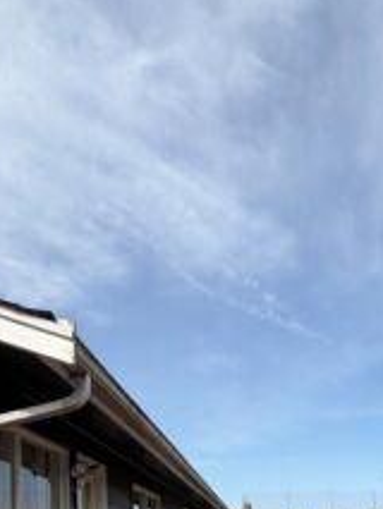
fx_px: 516
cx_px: 299
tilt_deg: +0.0
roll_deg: +0.4
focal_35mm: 35
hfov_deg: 39.3
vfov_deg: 42.6
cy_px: 546
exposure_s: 1/770
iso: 25
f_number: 2.2
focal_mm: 2.22
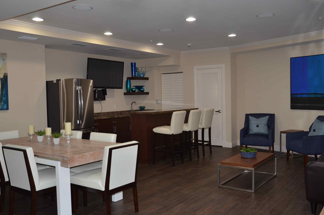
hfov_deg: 55.1
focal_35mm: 35
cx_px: 168
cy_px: 108
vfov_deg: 38.1
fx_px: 310
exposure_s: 1/60
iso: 800
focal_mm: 21
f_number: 3.8
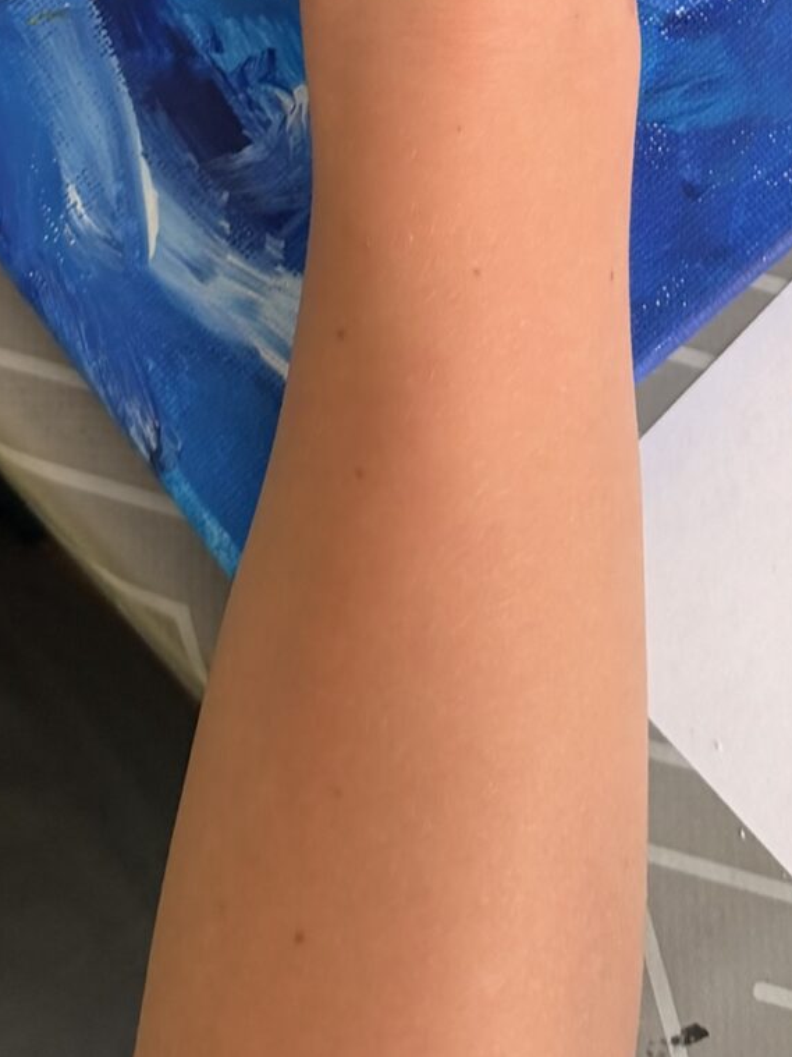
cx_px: 522
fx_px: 2472
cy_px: -487
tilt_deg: -74.7
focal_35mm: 81
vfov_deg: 20.8
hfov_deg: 18.2
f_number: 1.78
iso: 125
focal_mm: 6.76
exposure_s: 1/121
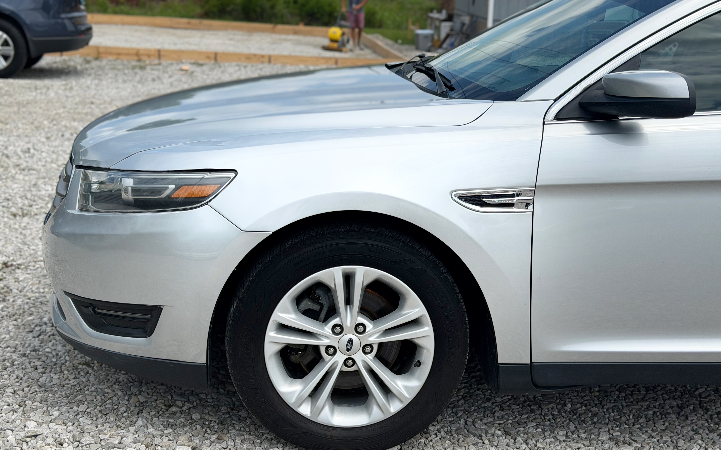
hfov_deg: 39.6
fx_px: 1002
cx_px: 361
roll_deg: -2.5
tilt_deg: -15.3
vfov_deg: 25.3
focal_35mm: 51
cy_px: 242
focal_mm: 6.76
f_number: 1.78
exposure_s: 1/6536
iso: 64
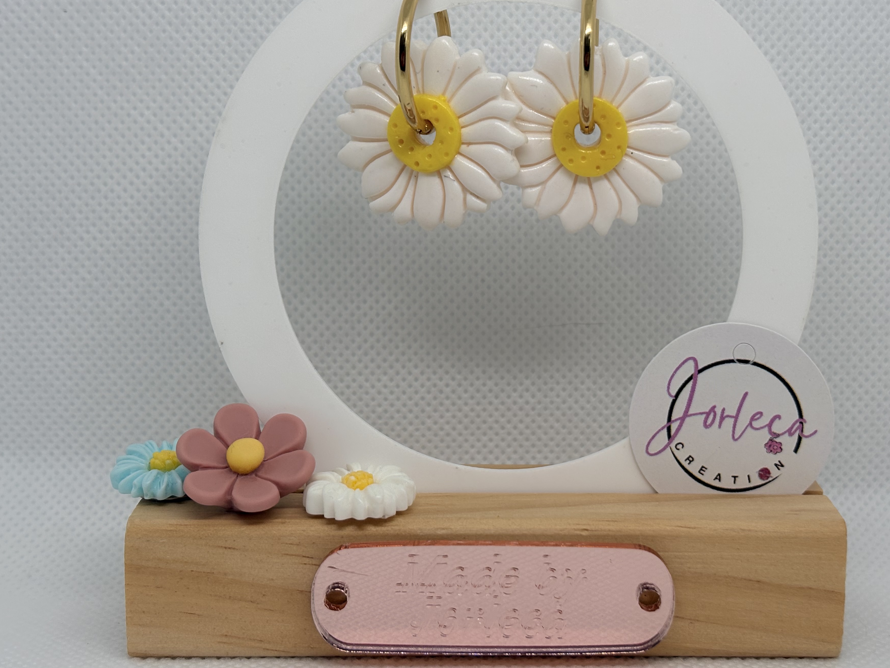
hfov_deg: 32.1
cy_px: 285
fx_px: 1543
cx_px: 501
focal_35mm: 60
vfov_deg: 24.4
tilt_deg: -6.6
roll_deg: +0.0
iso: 40
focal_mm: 5.96
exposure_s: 1/441
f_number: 1.6
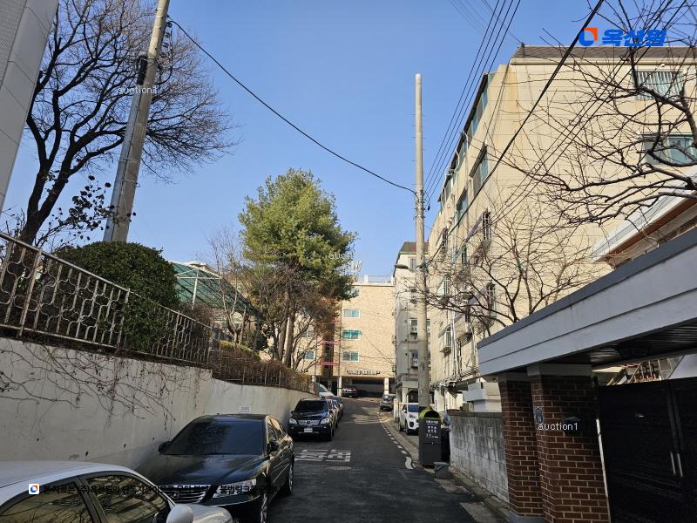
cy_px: 262
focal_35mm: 23
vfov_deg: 58.9
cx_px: 348
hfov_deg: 73.9
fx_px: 463
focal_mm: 6.3
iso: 10
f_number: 1.7
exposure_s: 1/606
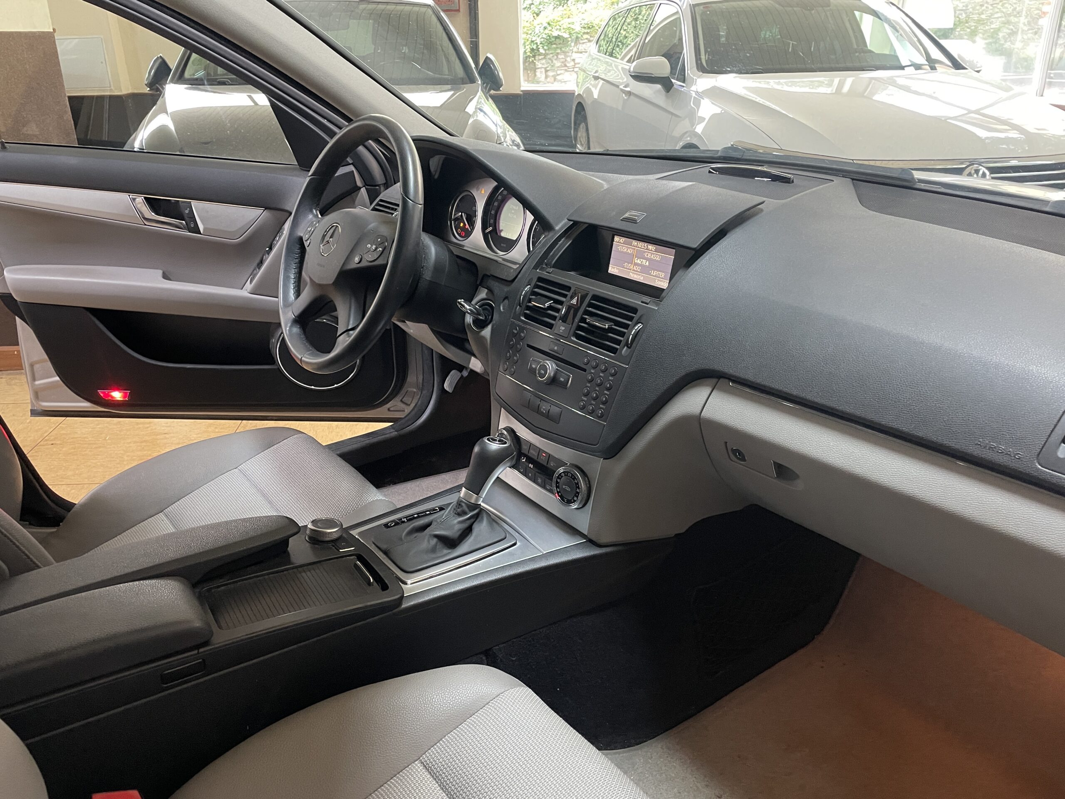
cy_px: 400
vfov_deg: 53.1
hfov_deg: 67.3
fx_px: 800
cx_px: 532
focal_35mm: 26
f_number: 1.6
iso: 320
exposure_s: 1/33
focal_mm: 4.2
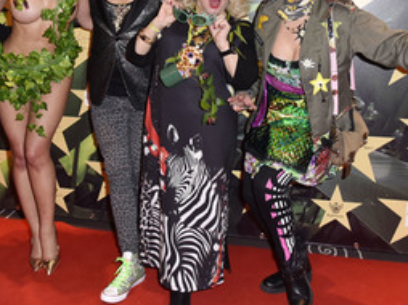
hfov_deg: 45.2
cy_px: 87
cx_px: 142
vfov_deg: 34.5
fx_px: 483
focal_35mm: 41
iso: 1250
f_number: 5.6
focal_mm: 24
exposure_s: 1/160
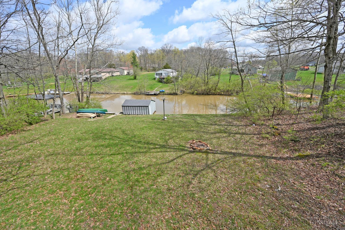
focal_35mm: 14
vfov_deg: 81.2
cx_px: 172
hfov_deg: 104.3
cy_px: 115
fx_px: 134
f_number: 7.1
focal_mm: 14
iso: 100
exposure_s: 1/400
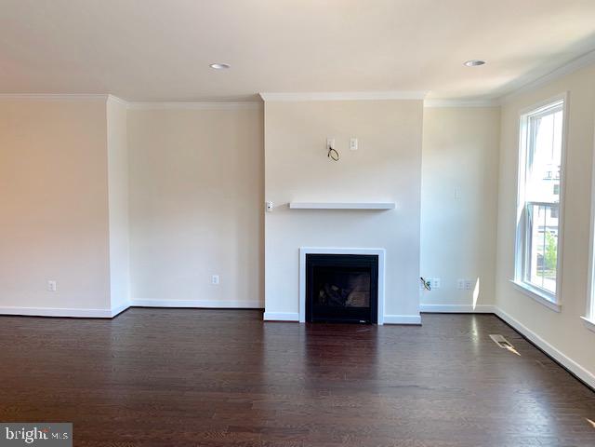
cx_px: 298
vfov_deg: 53.1
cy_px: 224
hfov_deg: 67.3
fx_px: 447
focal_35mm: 26
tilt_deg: -3.6
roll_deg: -1.3
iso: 32
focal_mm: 4.25
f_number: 1.8
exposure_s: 1/120
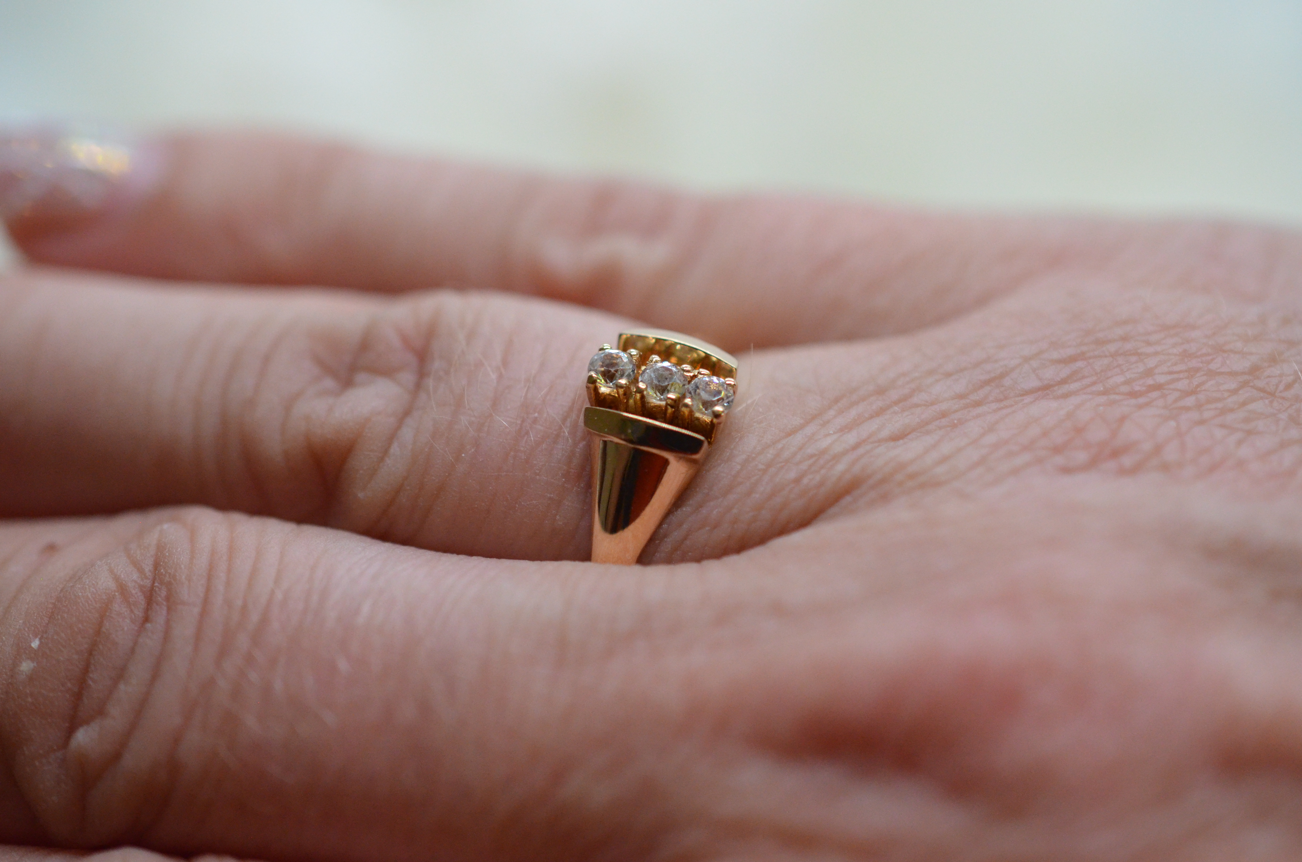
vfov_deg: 22.5
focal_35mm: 60
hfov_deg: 33.5
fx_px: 2166
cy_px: 431
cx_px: 651
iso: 2500
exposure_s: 1/2000
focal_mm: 40
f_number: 4
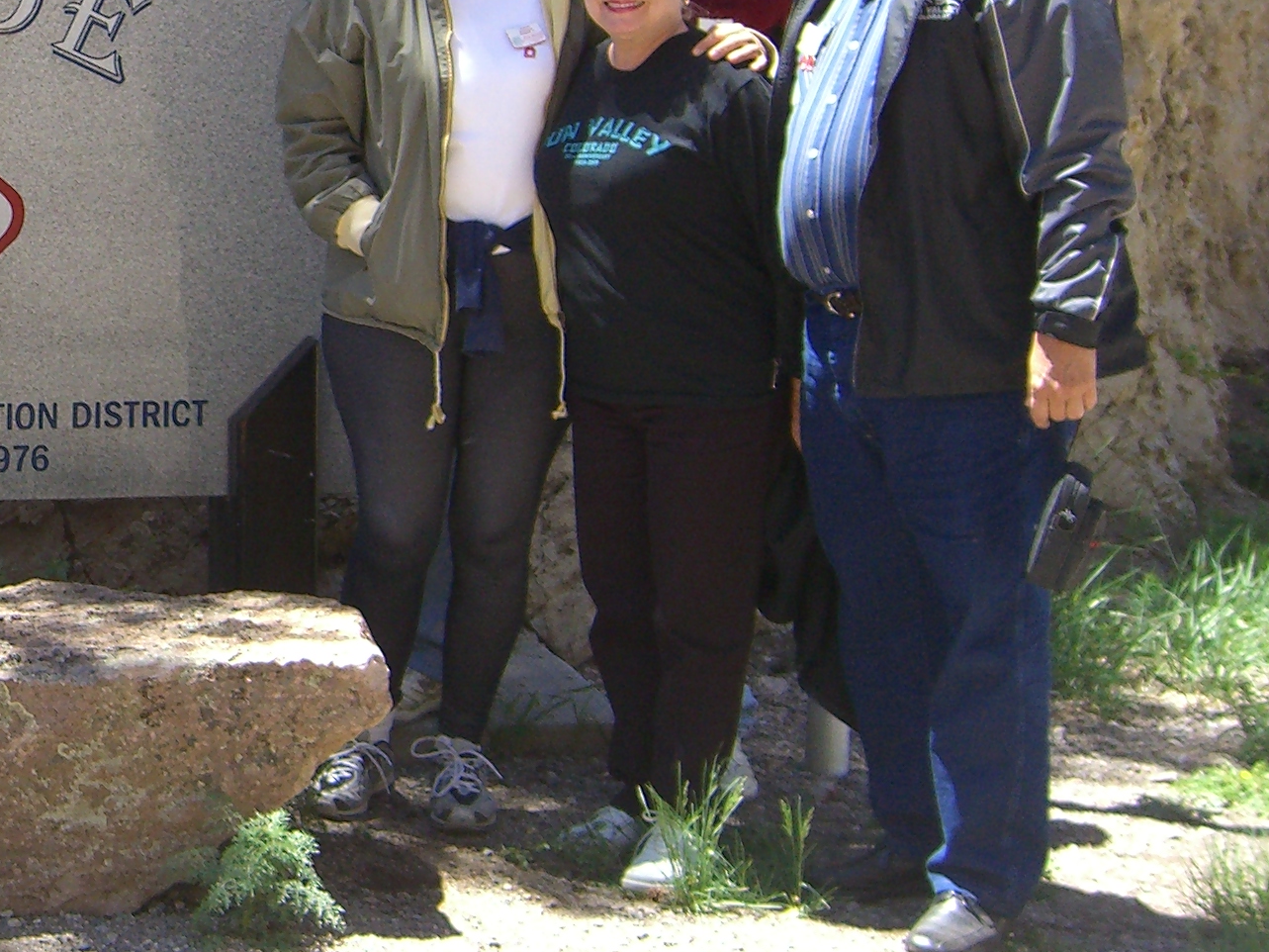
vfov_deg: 16.1
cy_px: 225
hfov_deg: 20.4
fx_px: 3336
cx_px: -182
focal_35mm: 91
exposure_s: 1/640
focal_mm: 7.9
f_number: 2.8
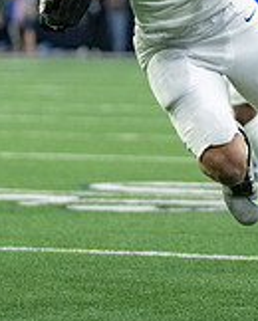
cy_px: 10
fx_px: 4525
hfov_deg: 3.3
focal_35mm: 475
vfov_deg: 4.1
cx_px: 176
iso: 4000
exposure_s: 1/1250
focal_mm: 113
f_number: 2.8
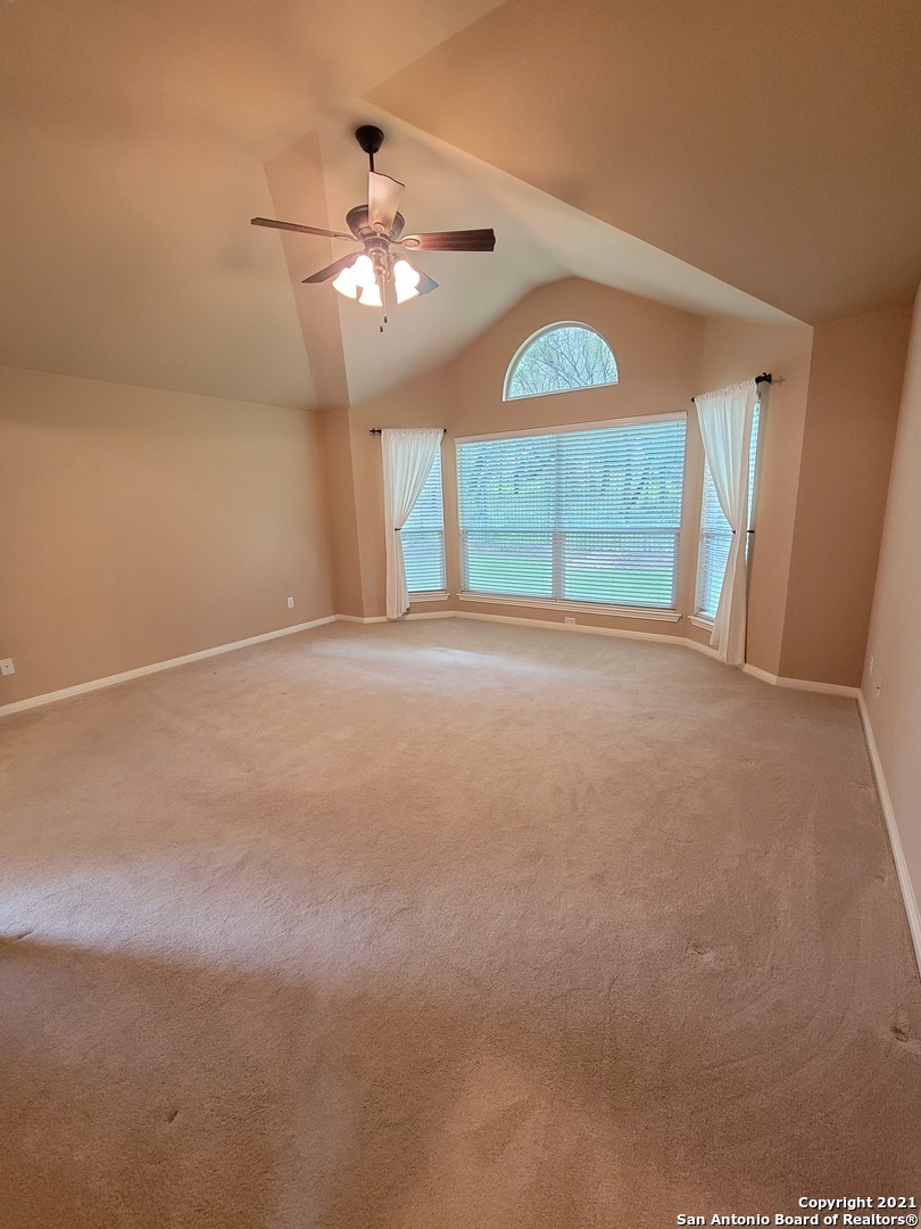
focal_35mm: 13
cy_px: 614
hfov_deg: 89.9
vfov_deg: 106.2
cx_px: 460
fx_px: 461
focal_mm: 2.2
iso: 400
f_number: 2.2
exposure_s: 1/29
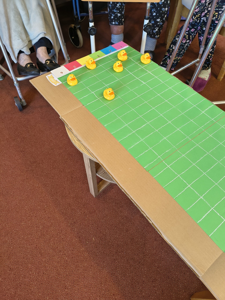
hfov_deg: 56.8
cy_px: 150
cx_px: 112
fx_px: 208
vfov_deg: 71.6
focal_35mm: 24
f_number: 1.8
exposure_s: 1/50
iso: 819
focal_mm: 5.56
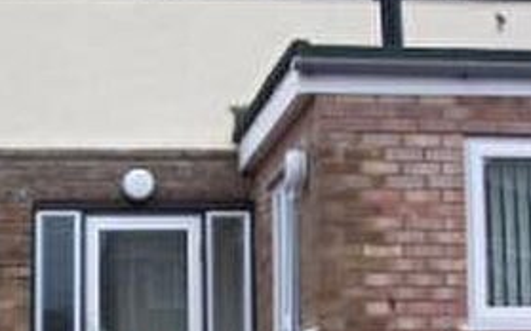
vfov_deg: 12.9
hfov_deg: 20.6
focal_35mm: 101
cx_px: 206
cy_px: 214
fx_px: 1461
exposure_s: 1/125
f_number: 2.8
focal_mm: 6.3
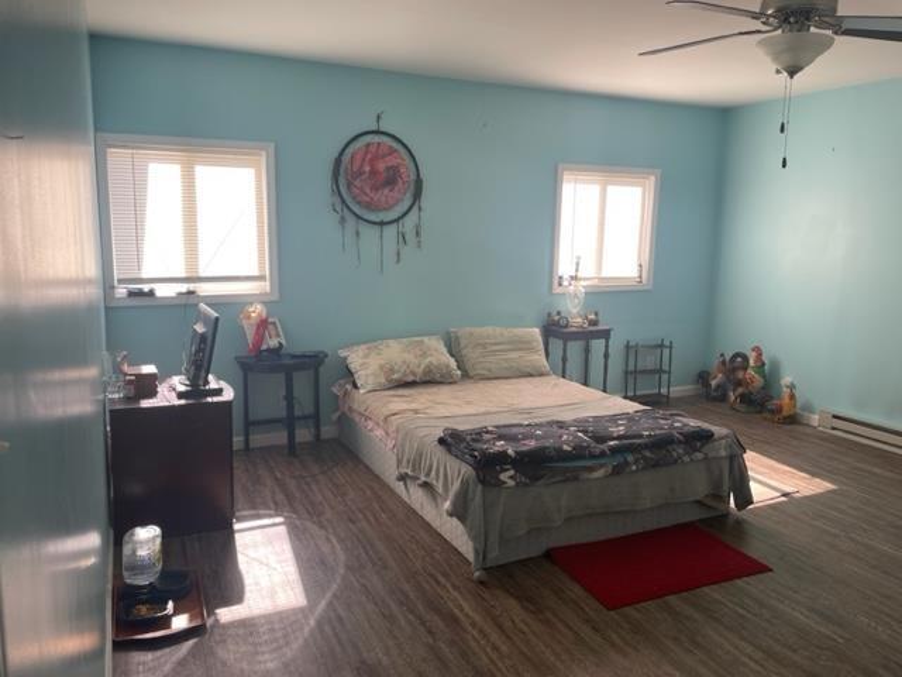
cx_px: 451
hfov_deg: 67.3
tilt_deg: -8.7
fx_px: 677
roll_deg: -0.2
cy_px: 338
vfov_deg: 53.1
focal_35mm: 26
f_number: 1.6
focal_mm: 4.2
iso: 40
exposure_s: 1/121
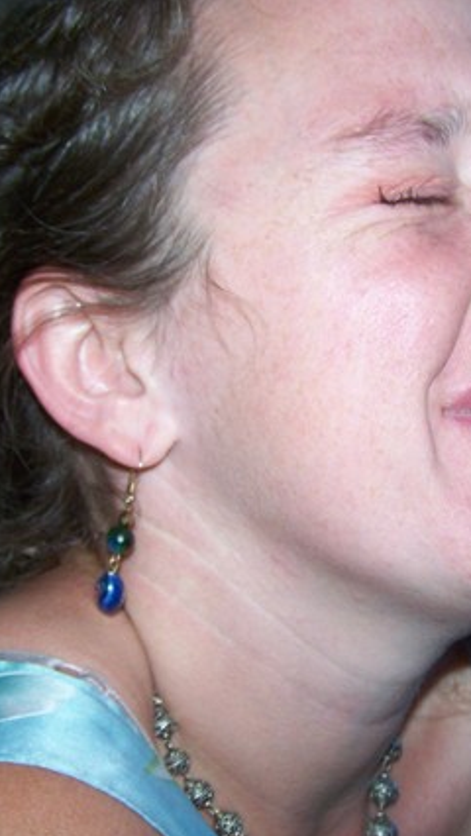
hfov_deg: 17.7
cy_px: 511
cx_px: 292
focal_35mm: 68
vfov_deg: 30.9
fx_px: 1508
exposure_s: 1/60
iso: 80
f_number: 2.8
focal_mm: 6.3
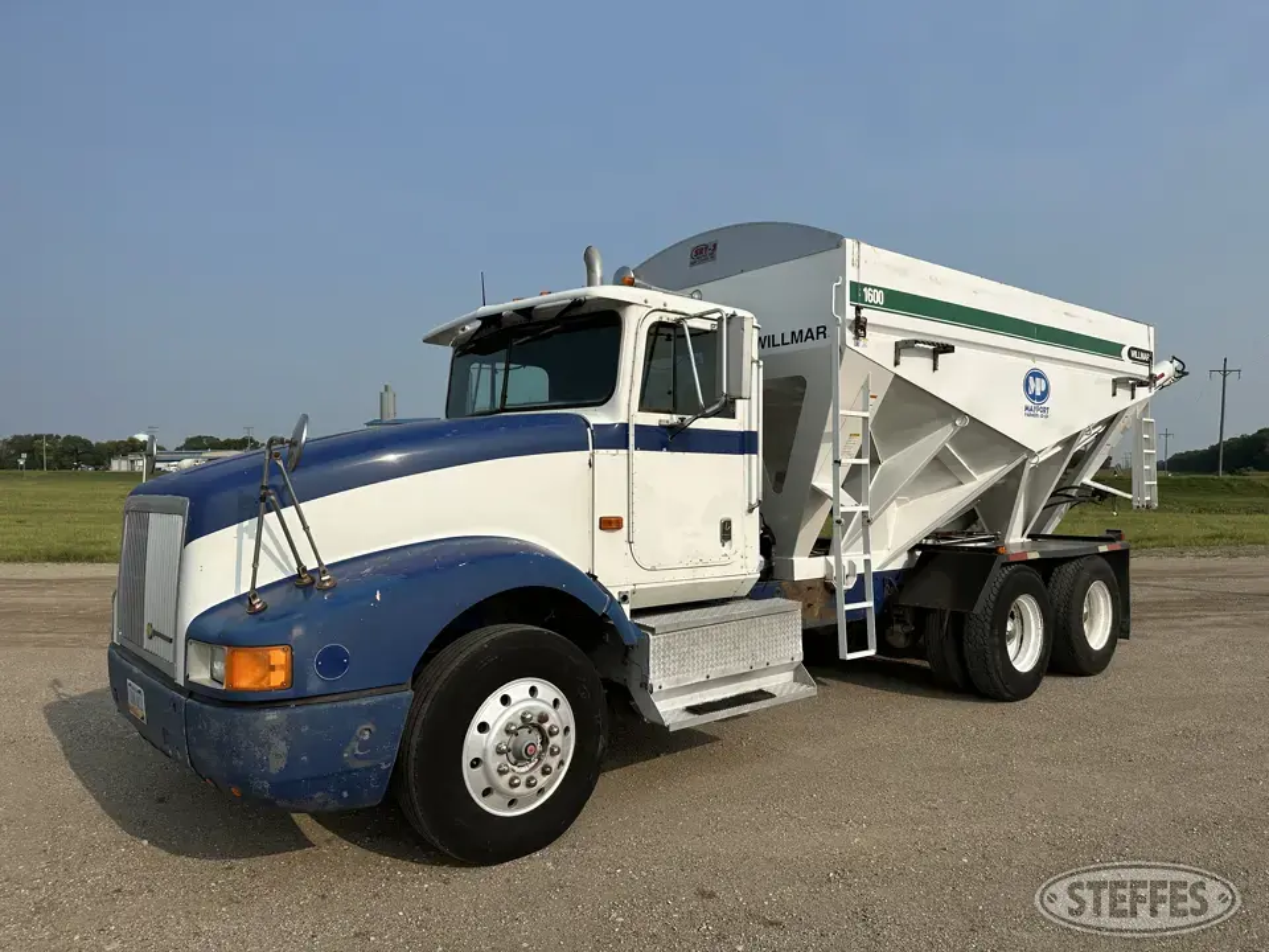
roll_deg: +0.8
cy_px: 476
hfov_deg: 71.6
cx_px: 634
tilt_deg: +0.9
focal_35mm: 24
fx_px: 880
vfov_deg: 56.8
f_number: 1.78
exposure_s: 1/7576
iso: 80
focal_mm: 6.86
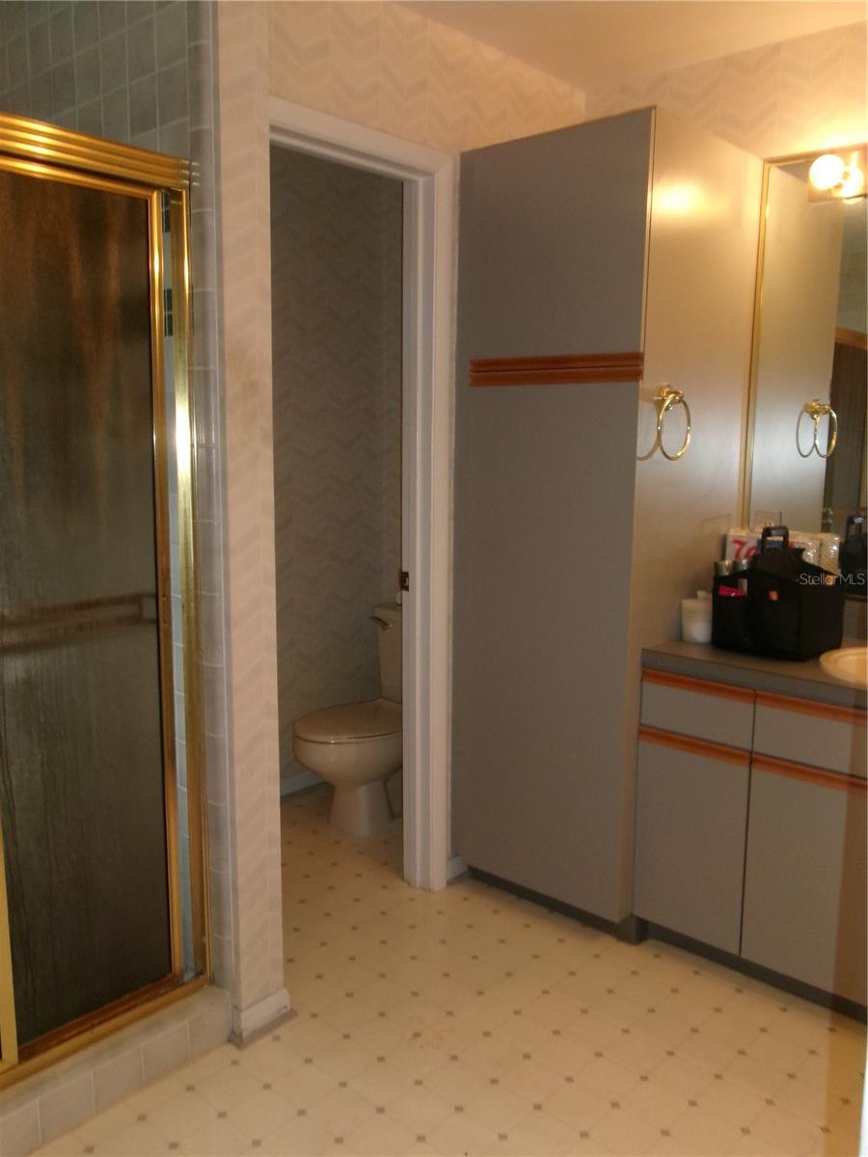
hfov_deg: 49.7
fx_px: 936
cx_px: 434
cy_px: 578
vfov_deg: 63.4
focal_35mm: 28
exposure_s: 1/34
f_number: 3.9
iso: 320
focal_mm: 5.1
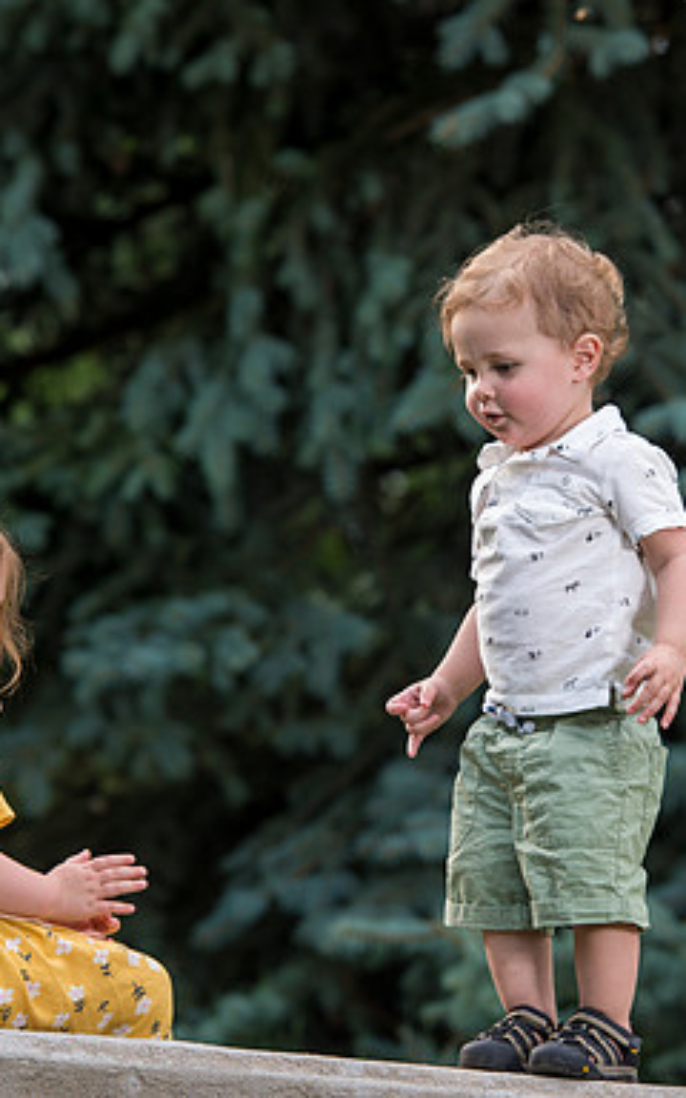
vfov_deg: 10.1
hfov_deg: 6.3
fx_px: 6222
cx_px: 337
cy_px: 548
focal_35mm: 208
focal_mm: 135
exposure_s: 1/200
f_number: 5
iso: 250
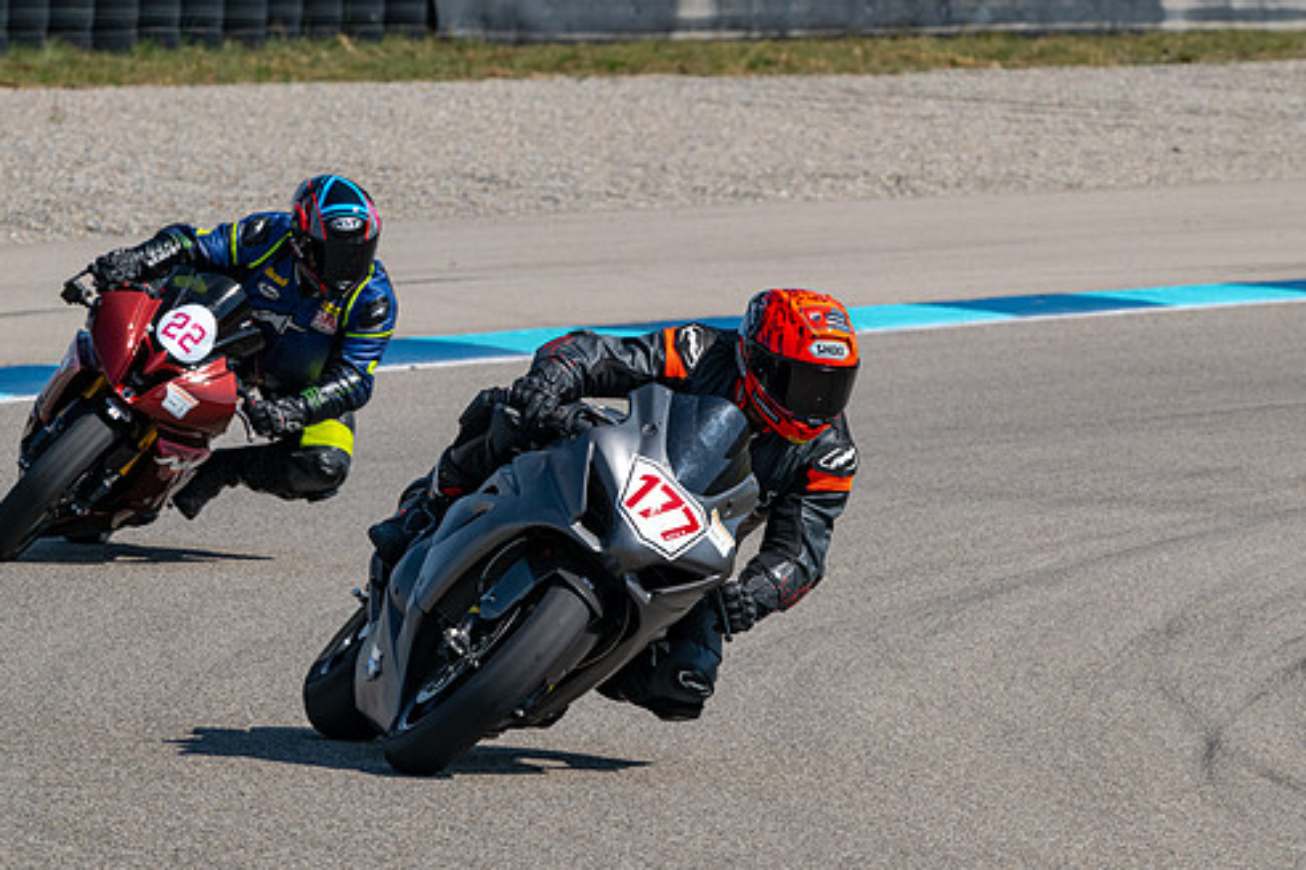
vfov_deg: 3.5
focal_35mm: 389
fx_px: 14111
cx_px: 653
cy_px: 432
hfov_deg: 5.3
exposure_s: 1/1250
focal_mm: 290
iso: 450
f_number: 11
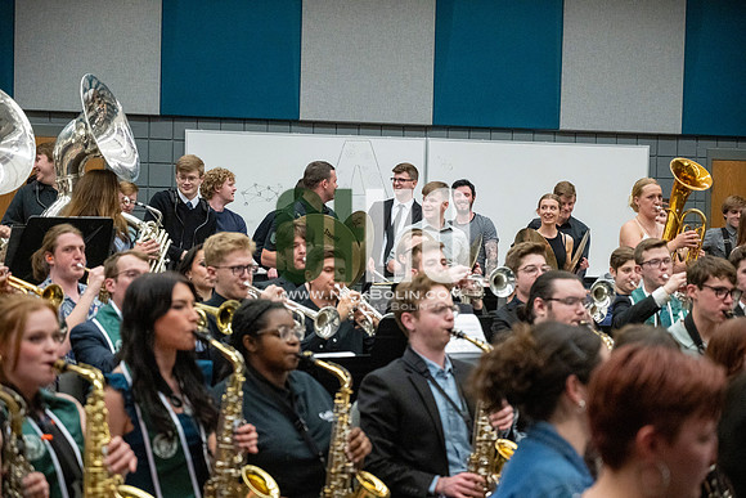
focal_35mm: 70
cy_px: 249
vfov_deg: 19.5
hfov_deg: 28.8
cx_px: 373
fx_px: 1451
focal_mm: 70
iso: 10000
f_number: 4
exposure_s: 1/500
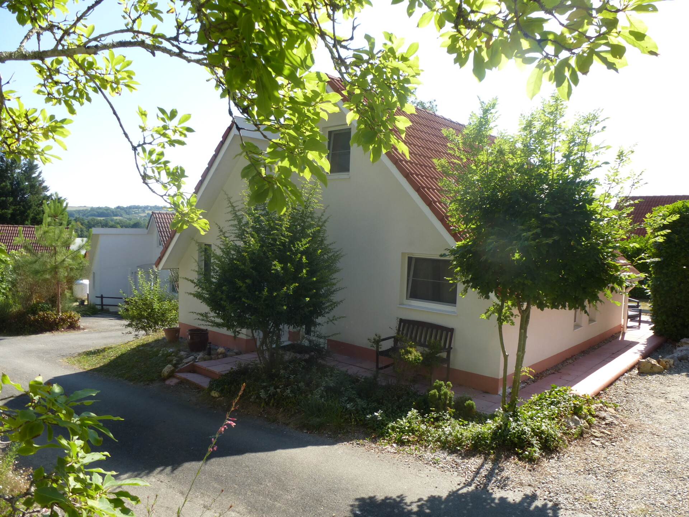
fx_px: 478
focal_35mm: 24
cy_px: 258
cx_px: 344
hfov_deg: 71.6
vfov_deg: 56.8
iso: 100
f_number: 4
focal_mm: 4.3
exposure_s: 1/320
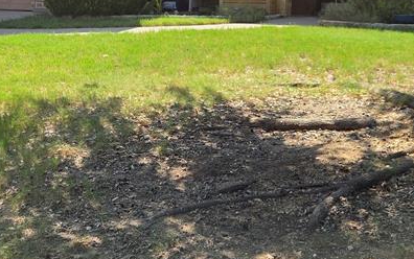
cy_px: 7
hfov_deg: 32.5
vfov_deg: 20.1
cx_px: 212
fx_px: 711
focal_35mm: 63
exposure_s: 1/3618
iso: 80
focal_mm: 5.4
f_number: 1.8
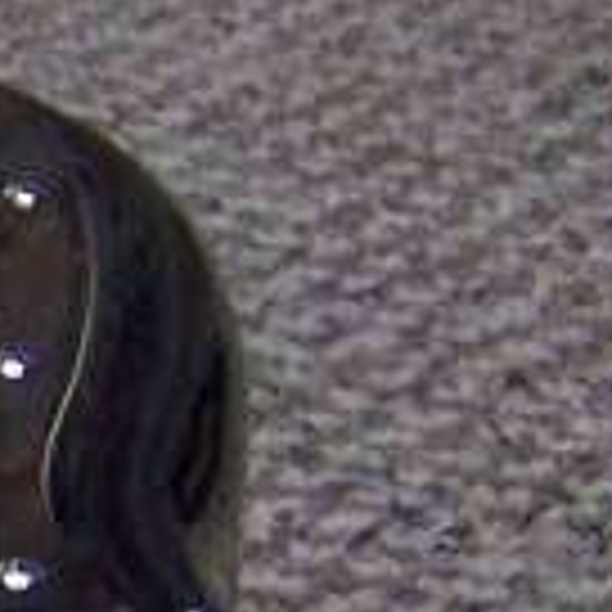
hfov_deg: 6.9
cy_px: 774
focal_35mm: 239
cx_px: -837
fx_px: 4781
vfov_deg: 7.3
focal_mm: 5.6
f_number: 2.8
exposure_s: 1/8
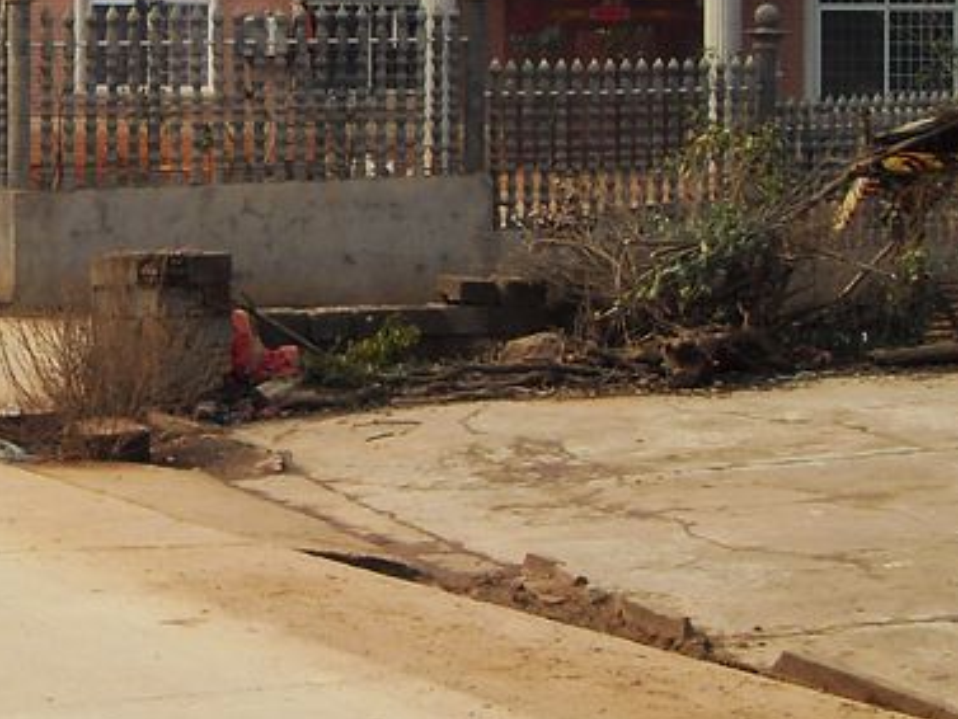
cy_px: 46
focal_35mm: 124
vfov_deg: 11.9
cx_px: -244
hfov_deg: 15.2
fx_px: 3433
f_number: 6.2
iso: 80
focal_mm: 6.6
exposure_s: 1/180
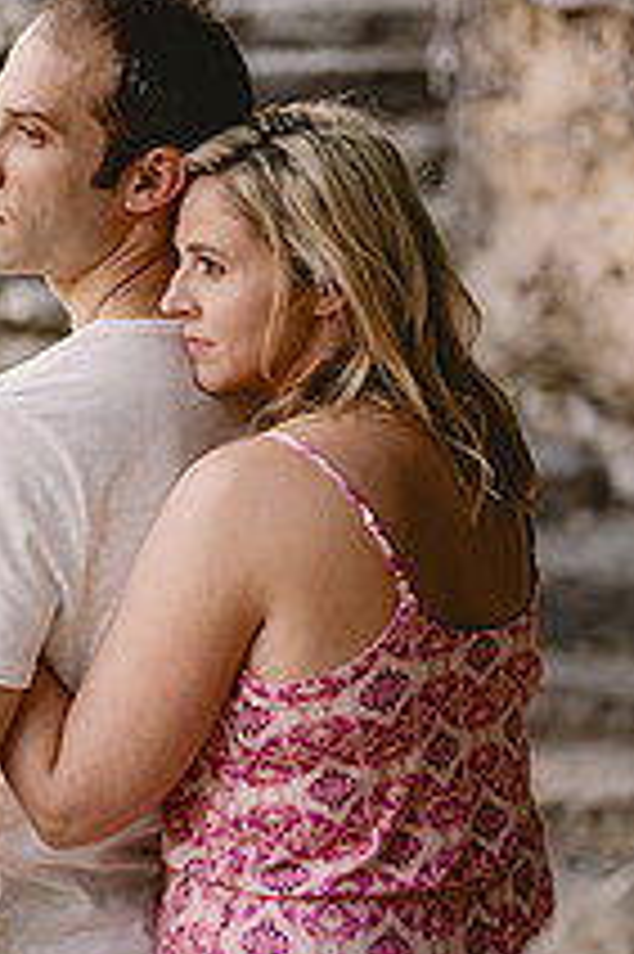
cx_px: 191
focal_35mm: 106
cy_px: 450
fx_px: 2805
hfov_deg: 12.9
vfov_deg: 19.3
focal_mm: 50
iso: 80
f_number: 2
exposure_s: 1/160
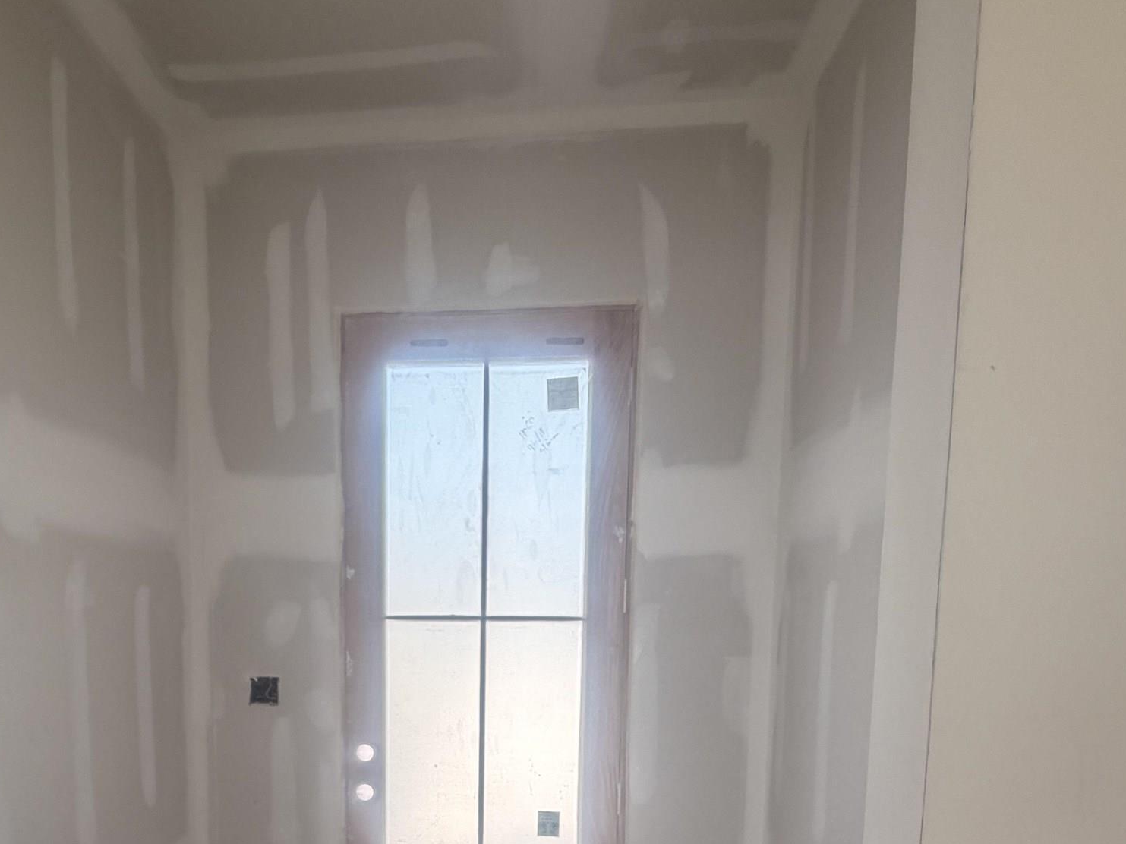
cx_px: 431
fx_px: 943
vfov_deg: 44.2
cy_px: 749
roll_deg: +0.1
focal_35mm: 29
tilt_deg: -6.0
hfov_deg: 60.9
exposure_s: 1/121
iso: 100
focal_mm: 2.22
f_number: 2.2
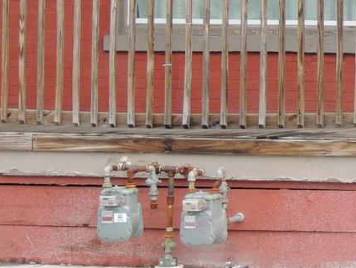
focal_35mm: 254
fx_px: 2613
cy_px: -62
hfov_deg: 7.7
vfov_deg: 5.8
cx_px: 520
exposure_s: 1/125
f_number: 3.9
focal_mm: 13.3
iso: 100
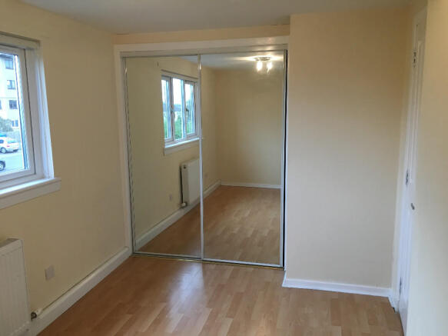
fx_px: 375
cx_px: 224
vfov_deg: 48.2
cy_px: 168
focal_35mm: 29
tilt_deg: -9.5
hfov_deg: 61.7
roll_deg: +0.1
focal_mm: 4.15
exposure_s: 1/33
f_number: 2.2
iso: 50
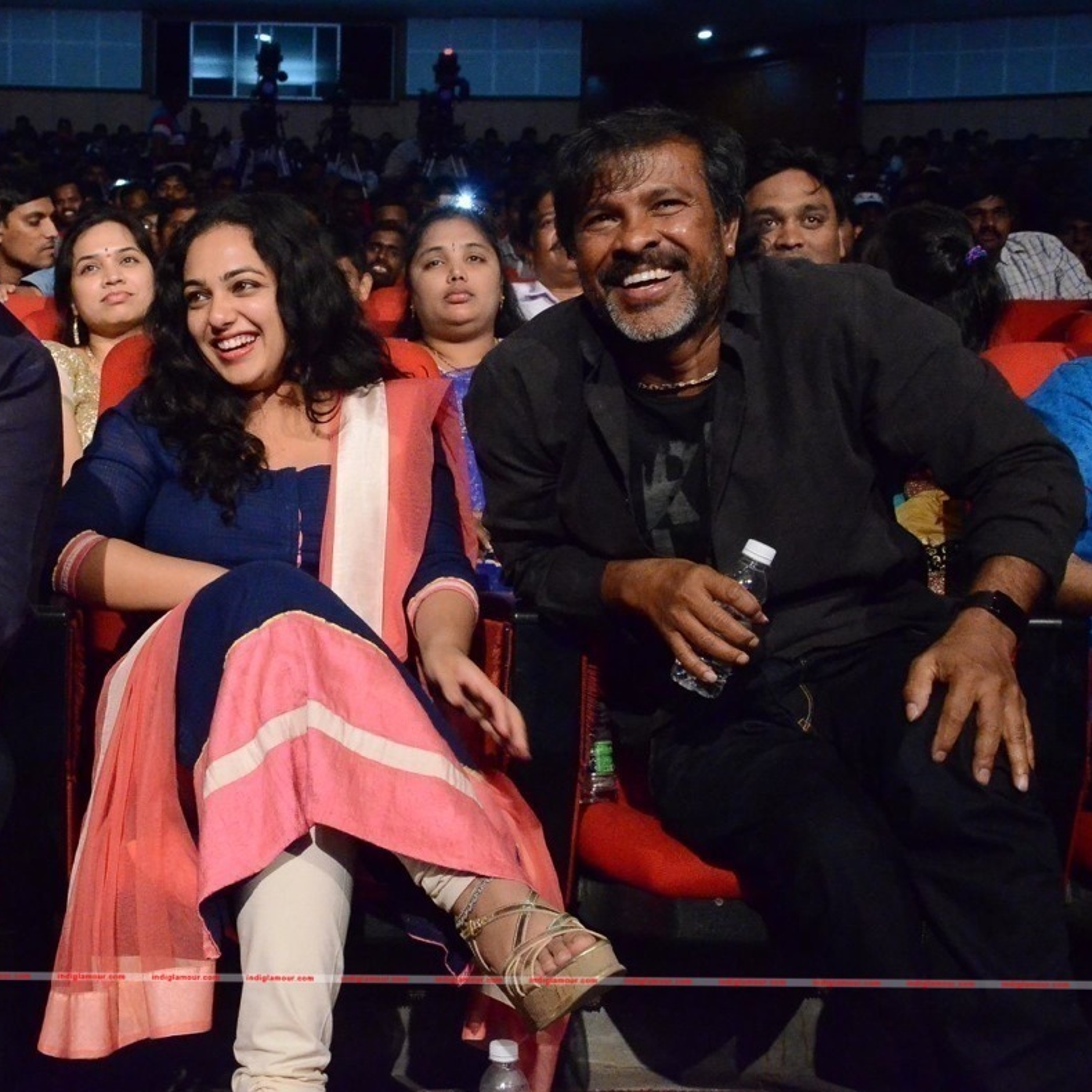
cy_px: 545
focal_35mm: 58
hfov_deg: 29.1
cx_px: 279
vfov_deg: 29.6
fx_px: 2070
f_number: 5.6
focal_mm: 30
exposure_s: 1/125
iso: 8000
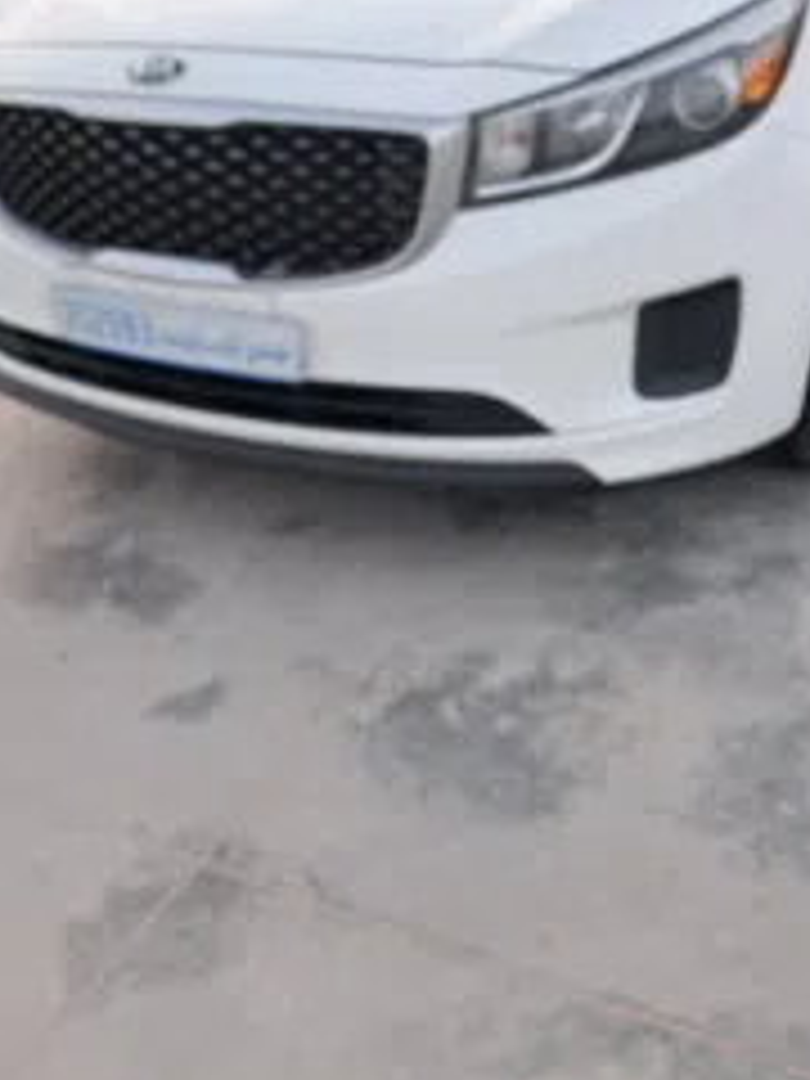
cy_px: 418
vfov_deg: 41.8
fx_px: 1404
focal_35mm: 45
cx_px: 526
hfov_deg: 32.0
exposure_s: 1/50
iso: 50
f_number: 1.8
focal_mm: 4
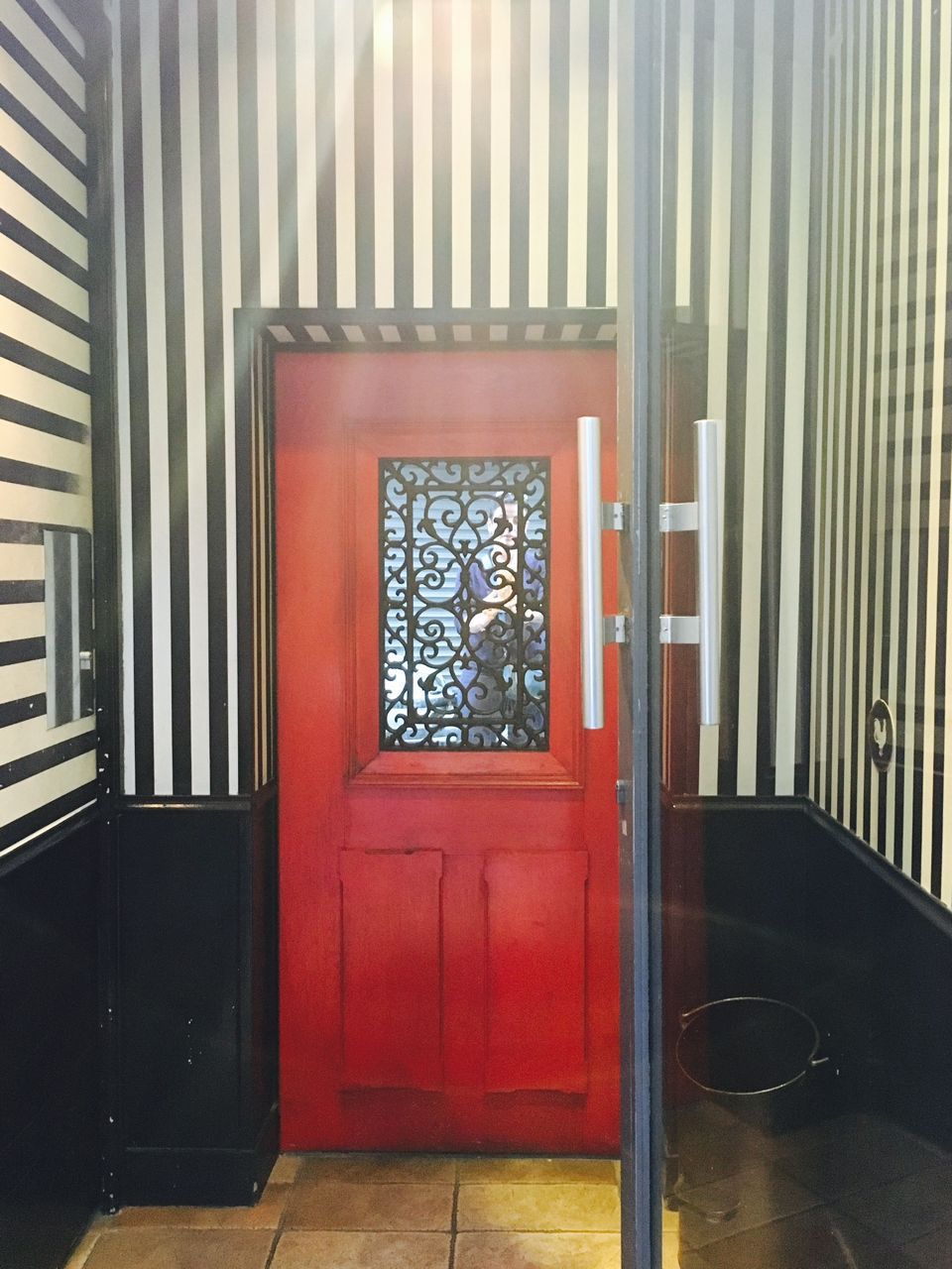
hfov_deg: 48.2
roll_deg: +1.3
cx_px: 476
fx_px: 1063
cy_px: 634
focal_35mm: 29
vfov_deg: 61.7
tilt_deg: -3.2
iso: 320
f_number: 2.2
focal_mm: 4.15
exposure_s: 1/17
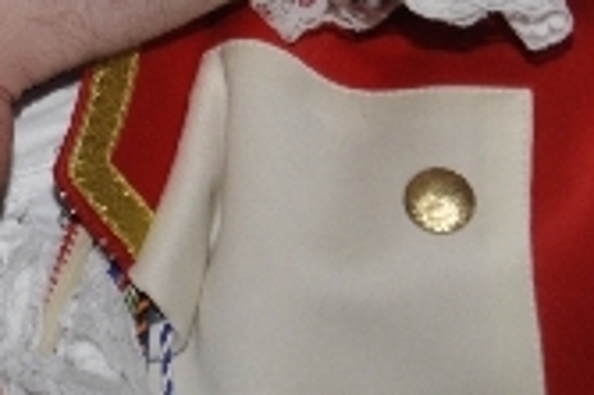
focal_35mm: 244
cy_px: -375
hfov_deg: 8.0
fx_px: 4022
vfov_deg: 5.5
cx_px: -672
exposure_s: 1/60
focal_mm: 34
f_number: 5
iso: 400
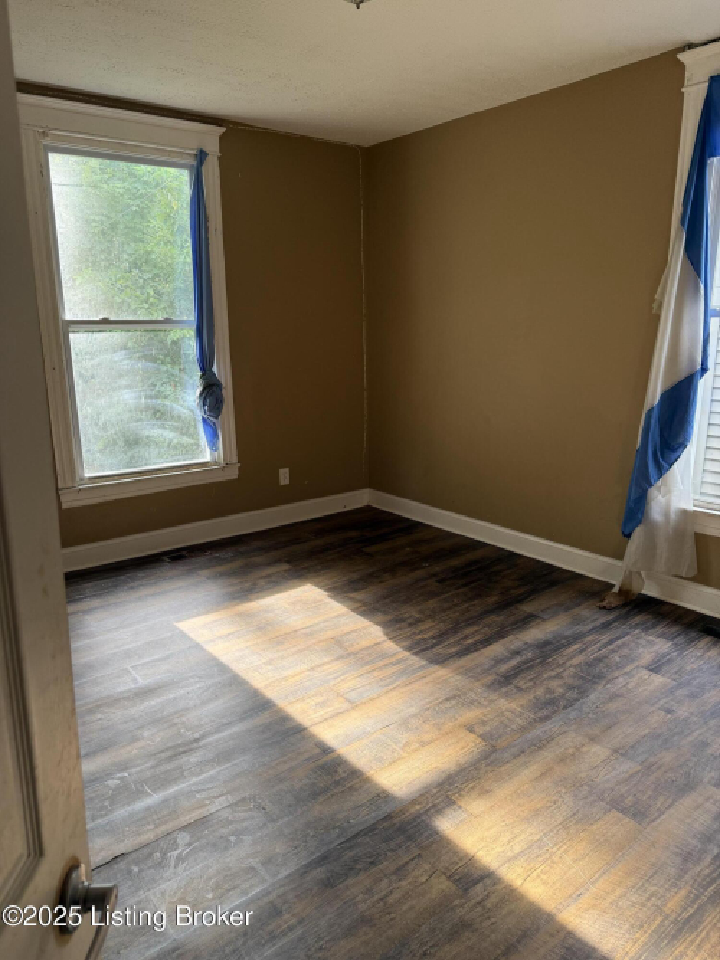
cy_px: 480
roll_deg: +0.2
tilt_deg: -13.5
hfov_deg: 56.8
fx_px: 666
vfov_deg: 71.6
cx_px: 360
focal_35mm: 24
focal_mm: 6.76
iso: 100
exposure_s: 1/121
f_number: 1.78
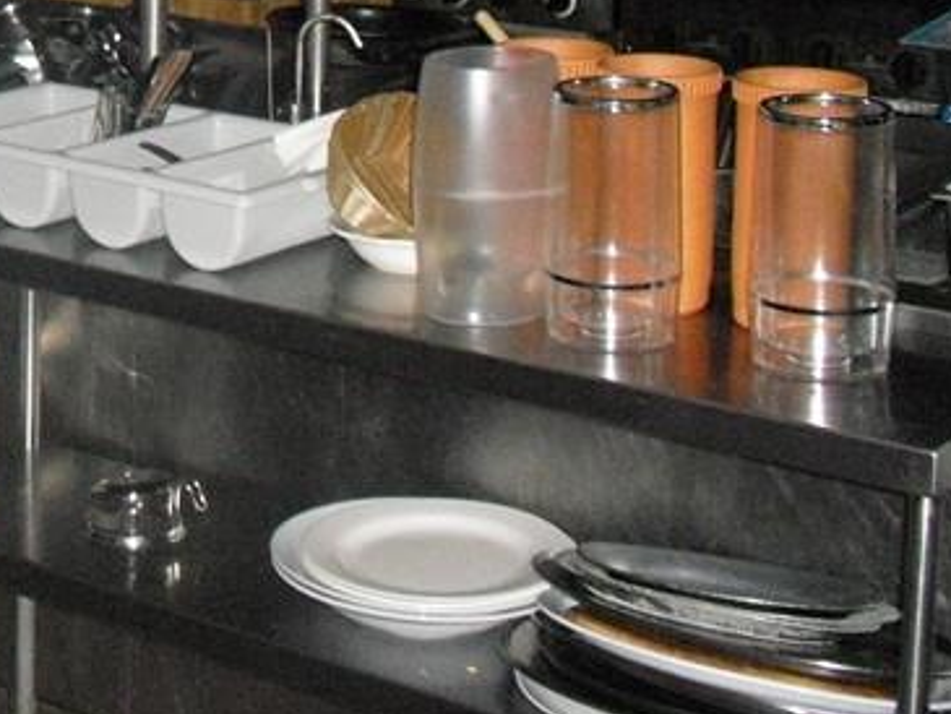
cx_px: -242
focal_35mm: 101
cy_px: -229
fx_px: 2776
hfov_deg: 18.3
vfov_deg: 14.0
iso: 800
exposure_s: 1/60
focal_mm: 6.3
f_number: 3.1
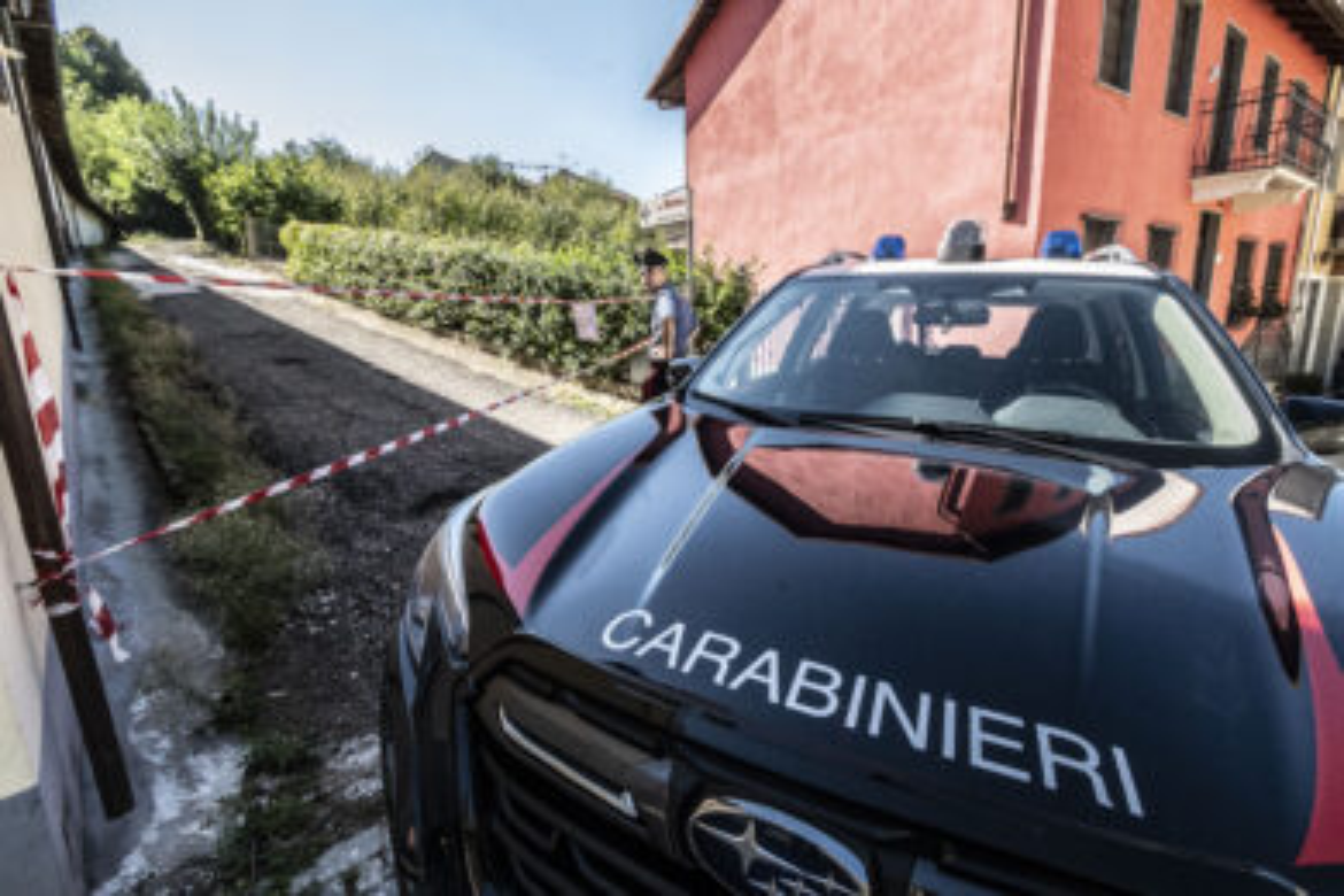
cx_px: 672
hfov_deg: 100.4
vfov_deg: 77.3
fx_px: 560
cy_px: 448
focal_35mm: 15
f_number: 16
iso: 4000
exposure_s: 1/1000
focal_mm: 10
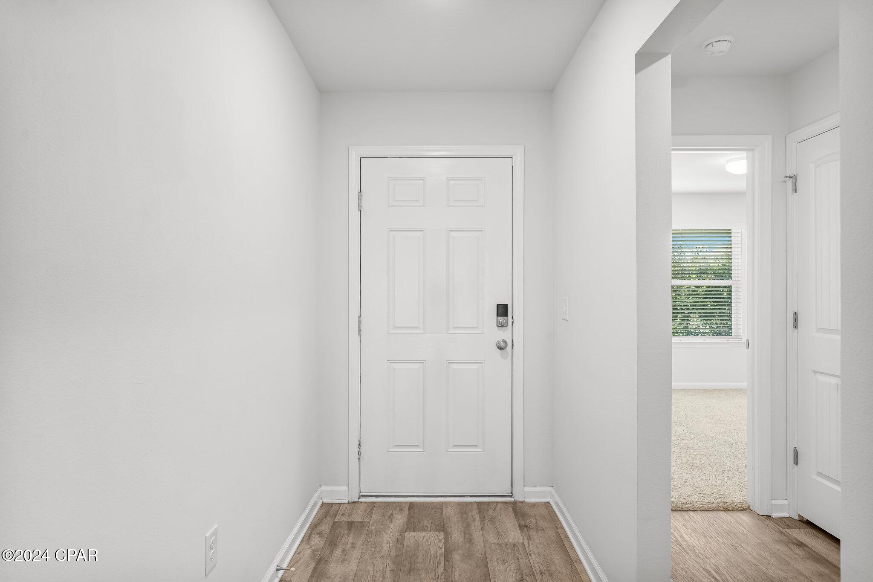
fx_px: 495
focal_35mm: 20
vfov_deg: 60.9
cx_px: 436
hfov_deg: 82.9
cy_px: 291
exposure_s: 1/8
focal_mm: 20.4
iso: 400
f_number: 8
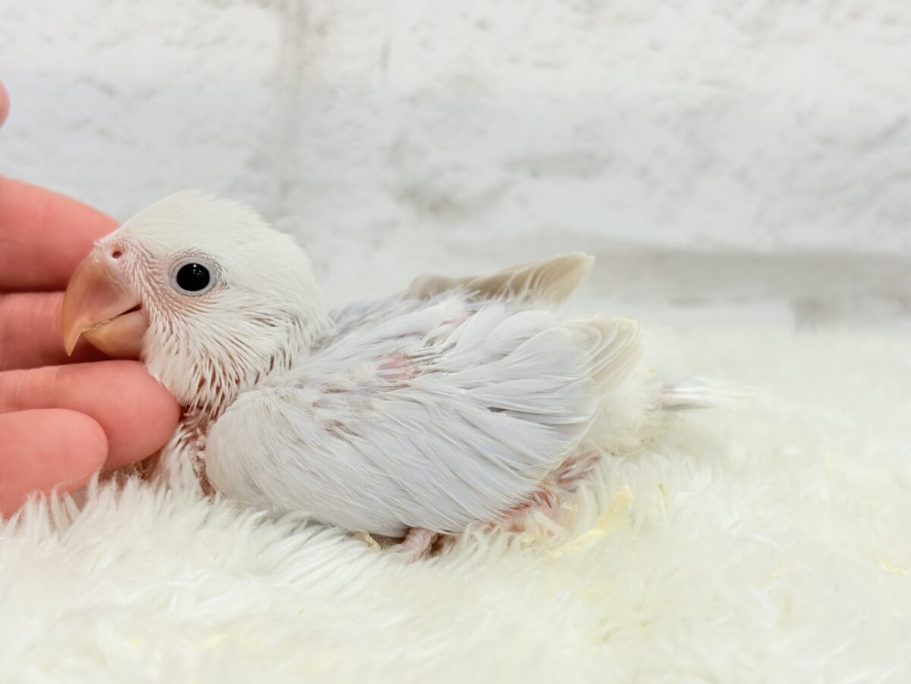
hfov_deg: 36.8
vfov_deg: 28.0
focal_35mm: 52
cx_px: 456
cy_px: 342
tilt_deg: -13.4
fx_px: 1369
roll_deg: -3.0
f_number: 1.6
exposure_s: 1/50
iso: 32
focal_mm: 5.96
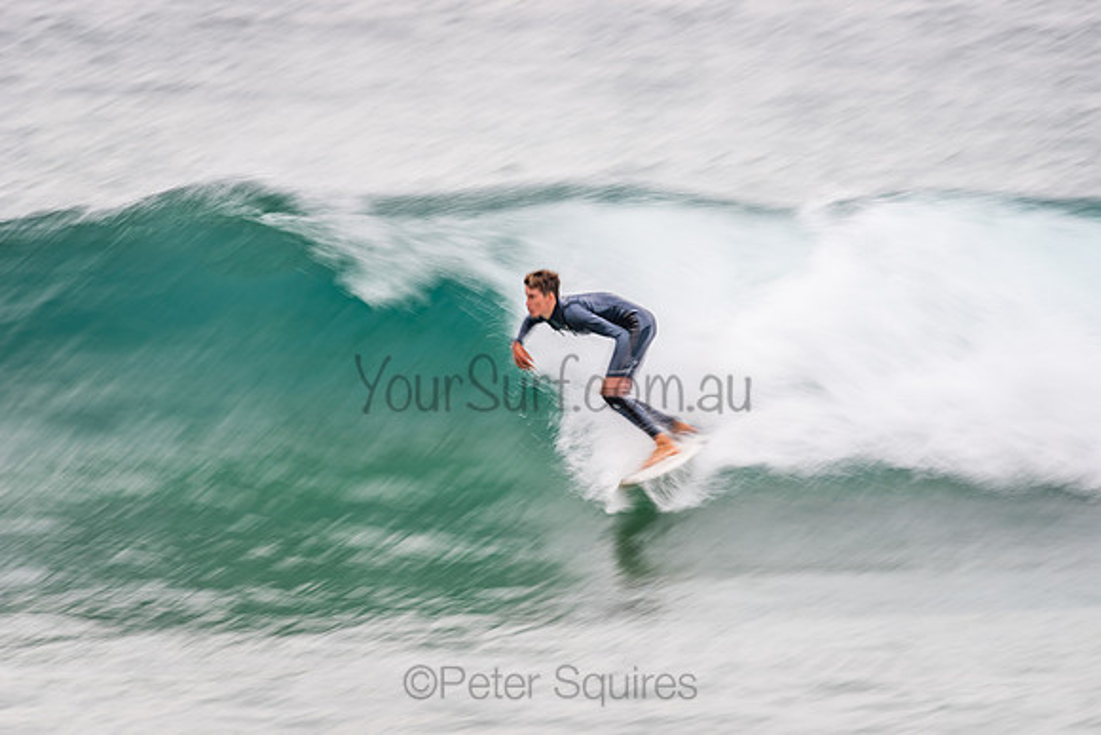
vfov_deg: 2.8
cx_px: 550
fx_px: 15295
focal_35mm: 500
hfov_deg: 4.1
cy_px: 368
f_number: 13
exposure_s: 1/20
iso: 64
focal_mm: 500
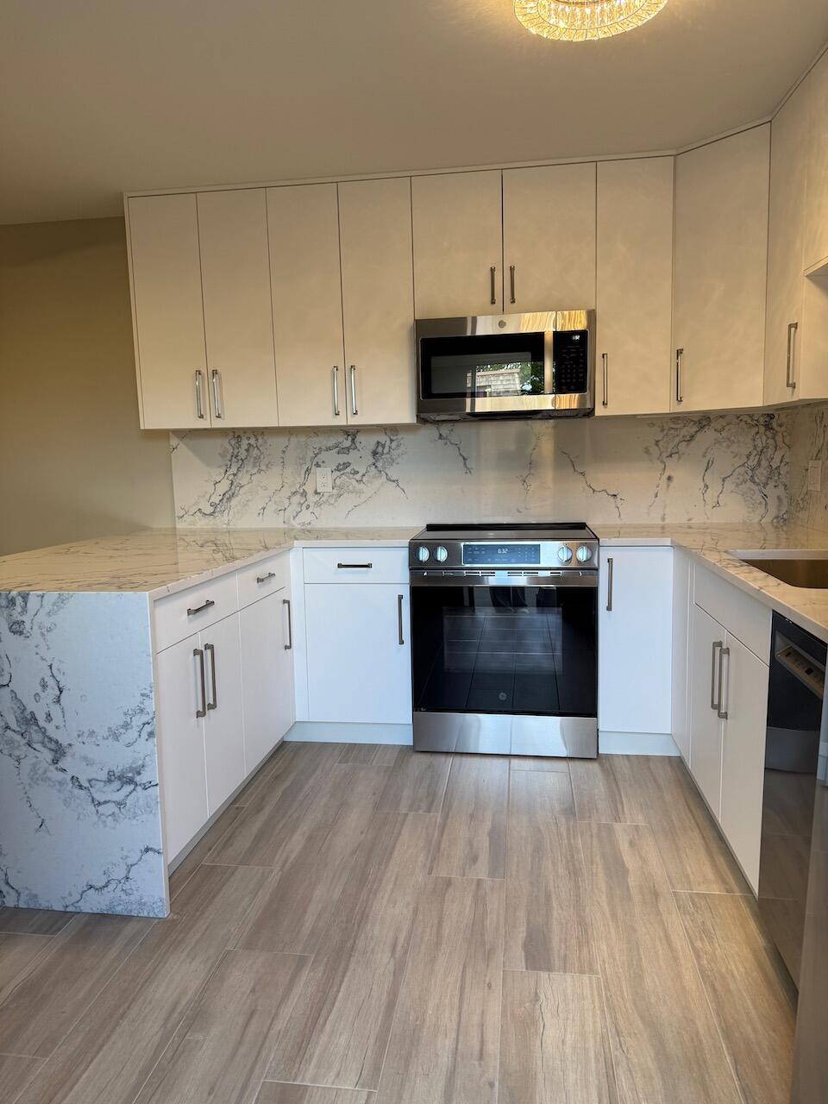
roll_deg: +1.3
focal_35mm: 24
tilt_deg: -6.4
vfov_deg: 71.6
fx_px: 765
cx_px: 414
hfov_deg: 56.8
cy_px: 552
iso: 100
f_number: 1.78
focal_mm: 6.76
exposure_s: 1/120
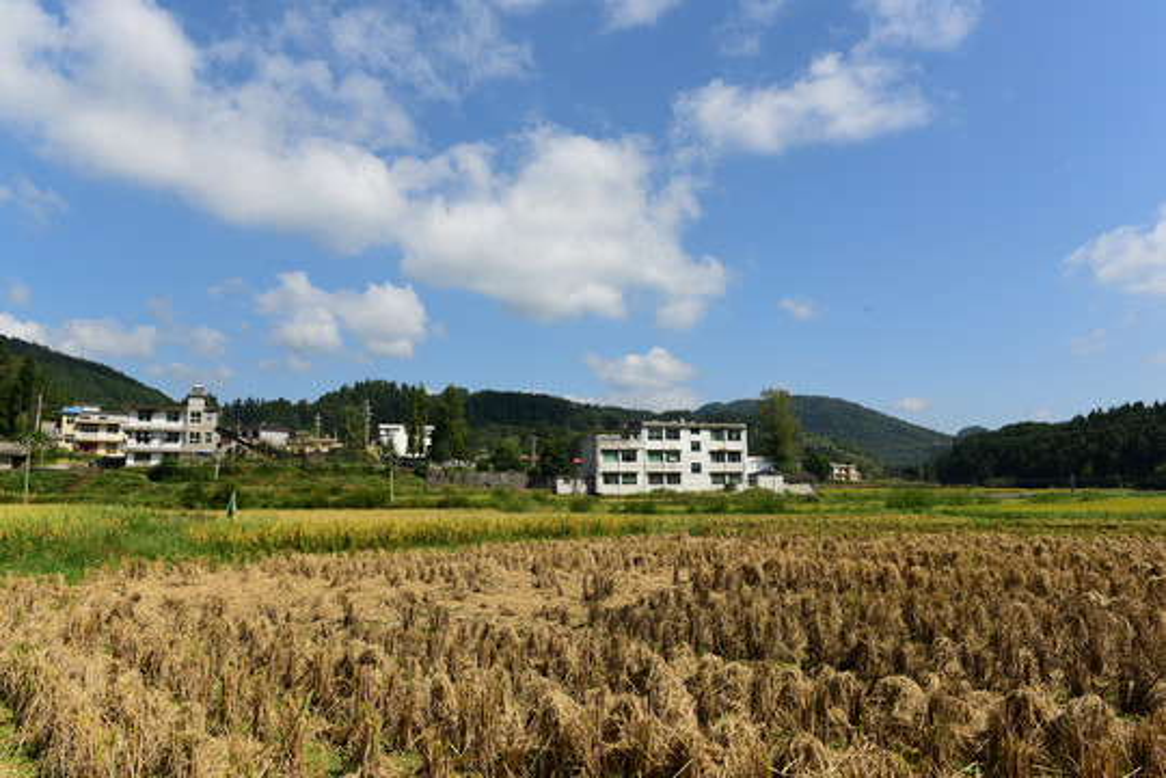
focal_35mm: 24
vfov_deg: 53.1
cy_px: 389
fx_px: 777
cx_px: 583
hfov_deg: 73.7
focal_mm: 24
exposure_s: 1/160
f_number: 8
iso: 64
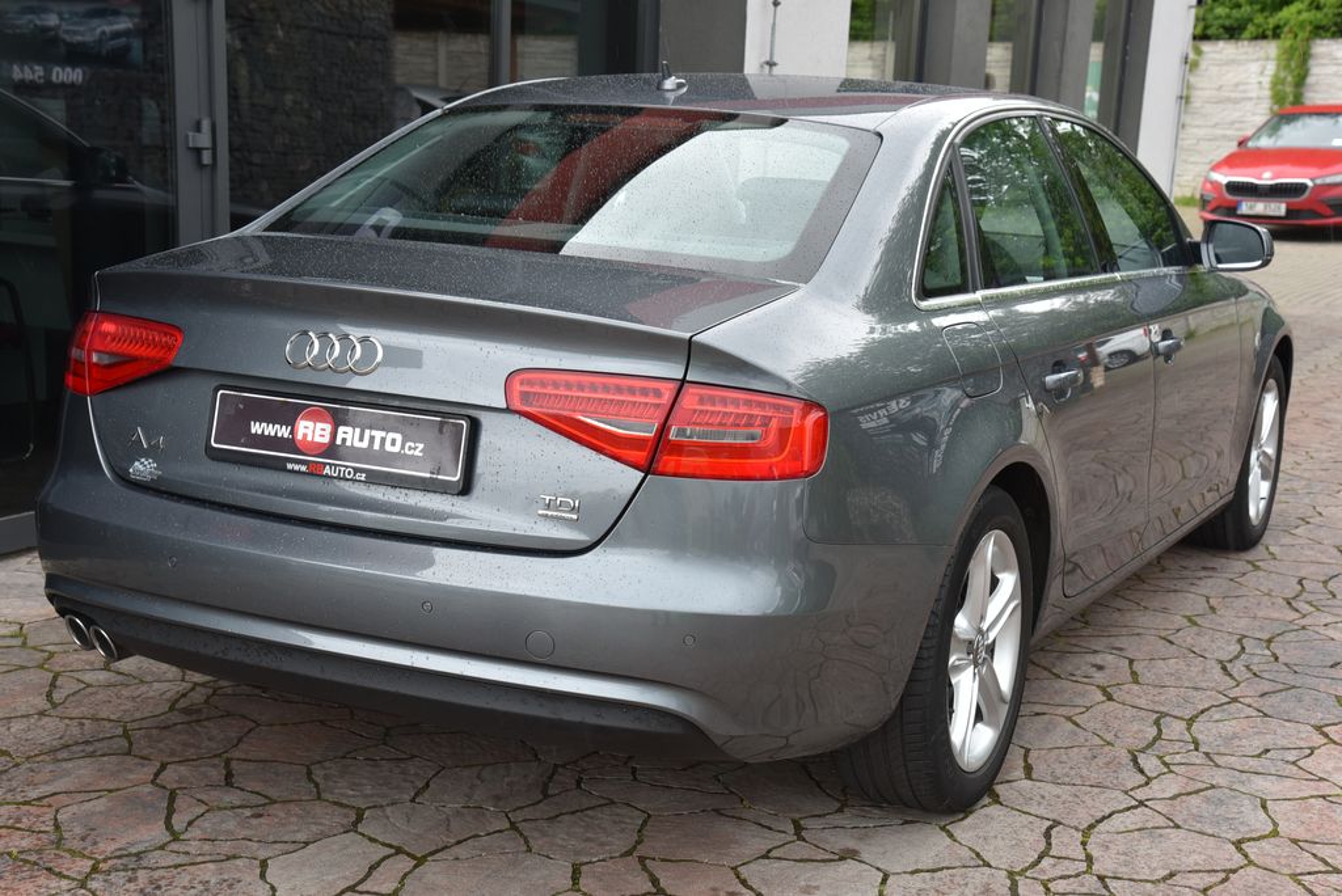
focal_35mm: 50
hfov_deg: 39.6
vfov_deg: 27.0
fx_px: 1865
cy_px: 448
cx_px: 671
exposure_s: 1/200
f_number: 7.1
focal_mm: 50
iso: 500
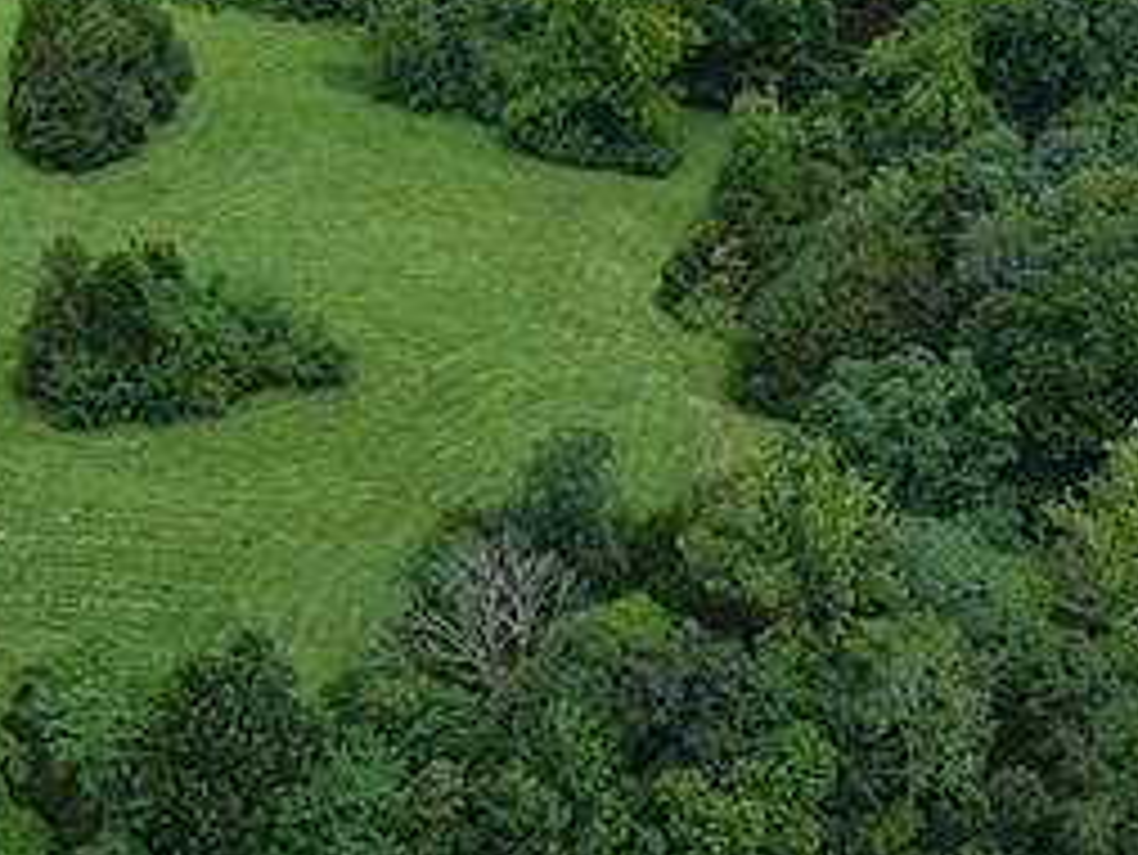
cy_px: 940
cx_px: 220
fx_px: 3190
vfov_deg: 14.9
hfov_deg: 20.0
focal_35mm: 97
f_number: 1.8
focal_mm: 8.67
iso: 100
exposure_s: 1/2000
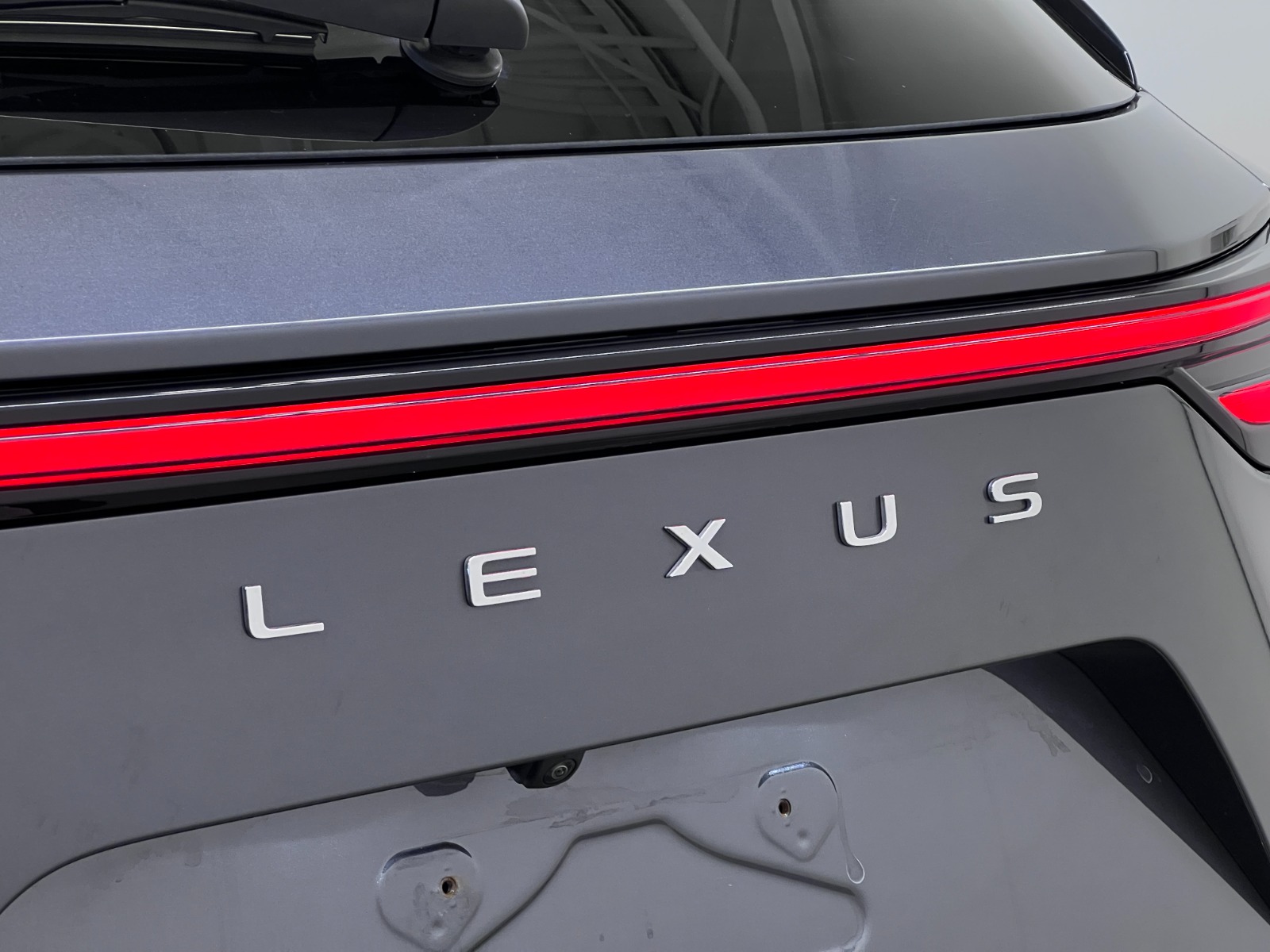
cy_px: 476
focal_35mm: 77
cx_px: 635
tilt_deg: -7.8
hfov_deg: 25.3
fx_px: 2825
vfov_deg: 19.1
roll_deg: +1.6
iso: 320
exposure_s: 1/120
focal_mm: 9
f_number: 2.8
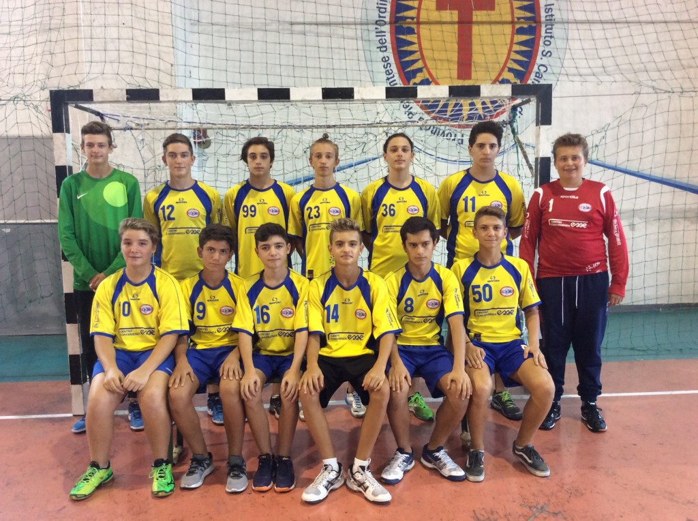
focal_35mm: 32
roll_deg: +4.3
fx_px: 644
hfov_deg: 56.9
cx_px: 349
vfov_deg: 44.0
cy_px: 260
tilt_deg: -5.9
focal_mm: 3.3
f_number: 2.4
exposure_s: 1/25
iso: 125
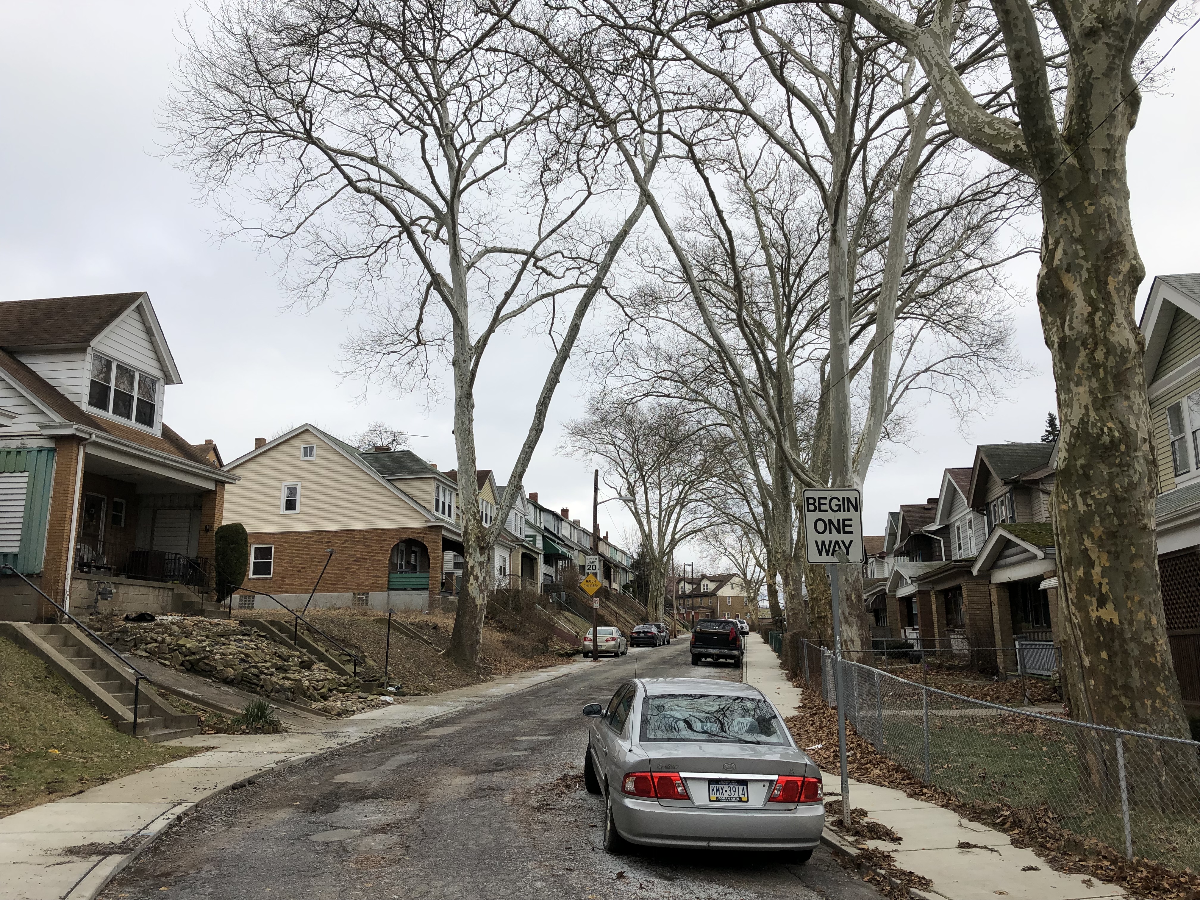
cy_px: 450
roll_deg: +0.8
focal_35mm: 28
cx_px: 600
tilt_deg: +12.4
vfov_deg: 49.7
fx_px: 971
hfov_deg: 63.4
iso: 20
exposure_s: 1/615
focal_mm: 3.99
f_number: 1.8
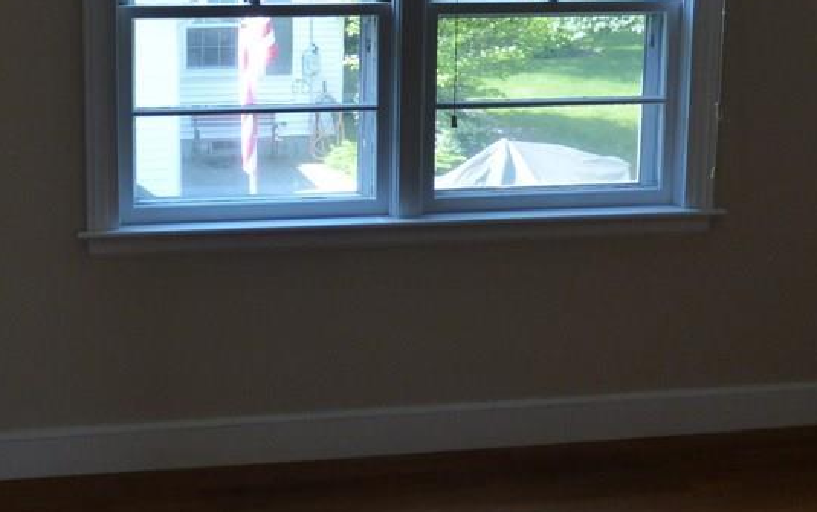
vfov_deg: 17.8
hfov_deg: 28.0
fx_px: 1626
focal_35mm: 73
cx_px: 266
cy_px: 130
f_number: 3.4
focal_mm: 6.18
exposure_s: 1/100
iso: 200
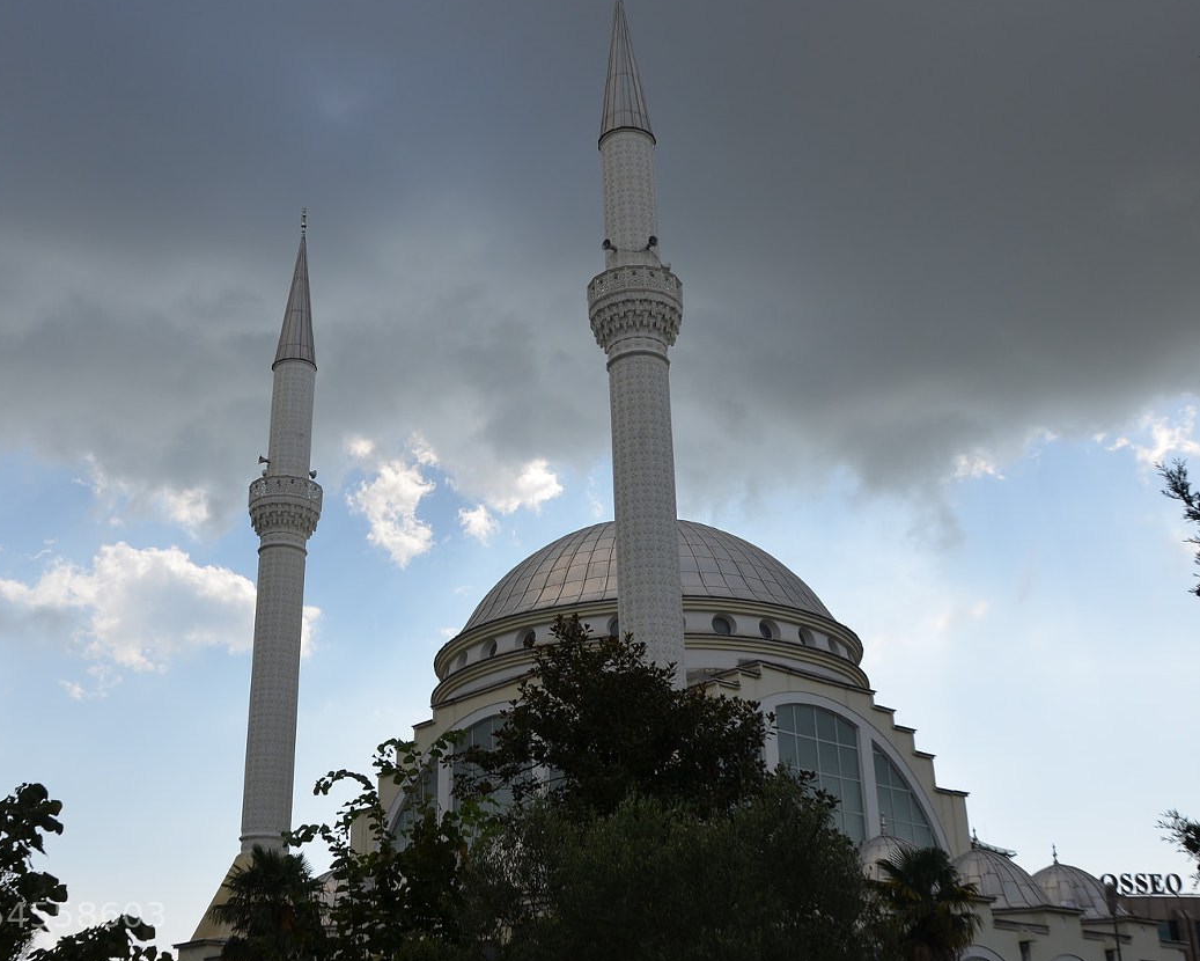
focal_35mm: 52
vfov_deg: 29.1
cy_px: 393
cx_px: 486
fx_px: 1847
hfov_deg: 35.9
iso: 100
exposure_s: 1/320
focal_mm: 24
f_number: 9
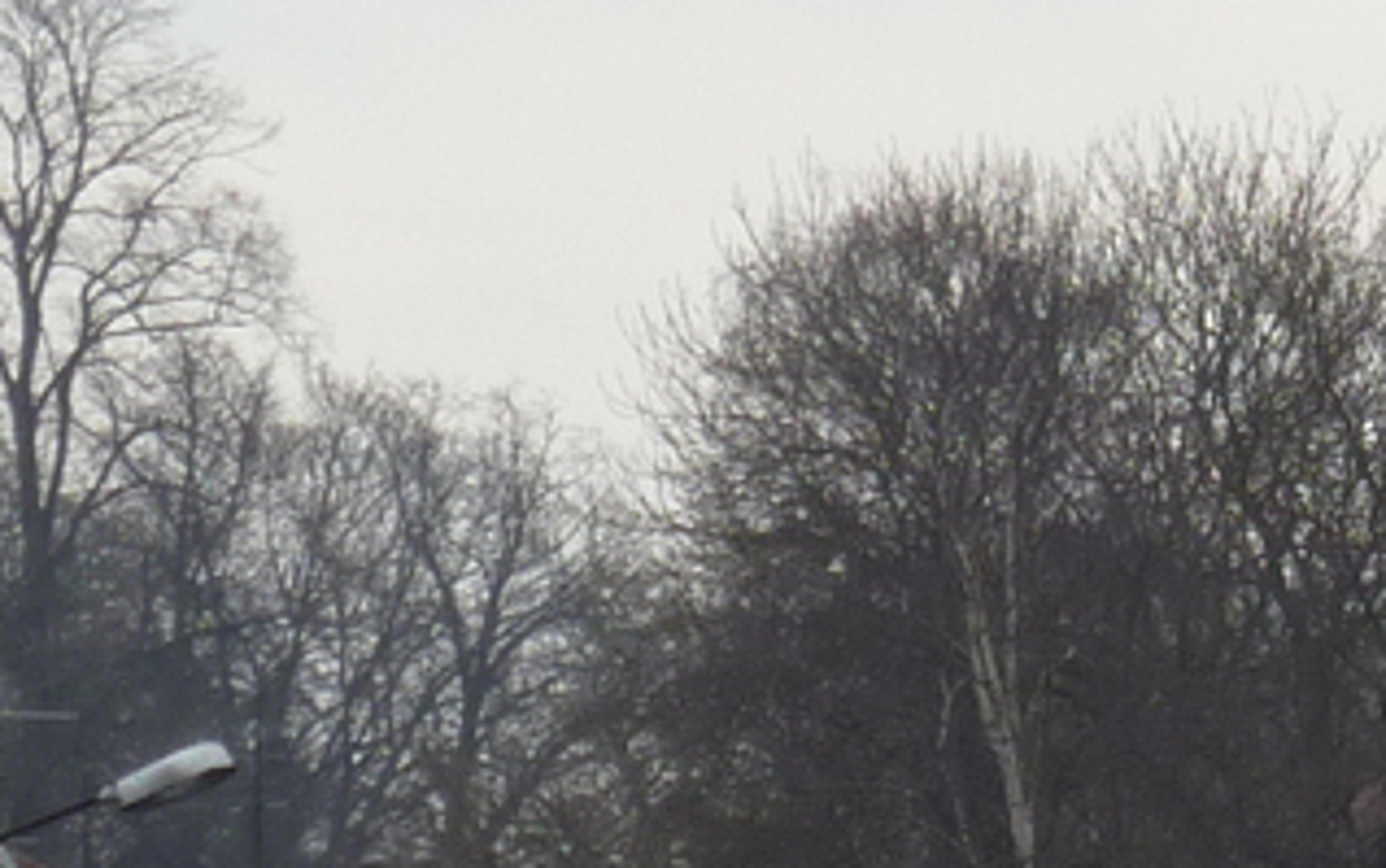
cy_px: 1479
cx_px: 1582
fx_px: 34083
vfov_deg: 1.5
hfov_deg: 2.3
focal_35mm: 902
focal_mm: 27.8
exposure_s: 1/400
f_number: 4.5
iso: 80
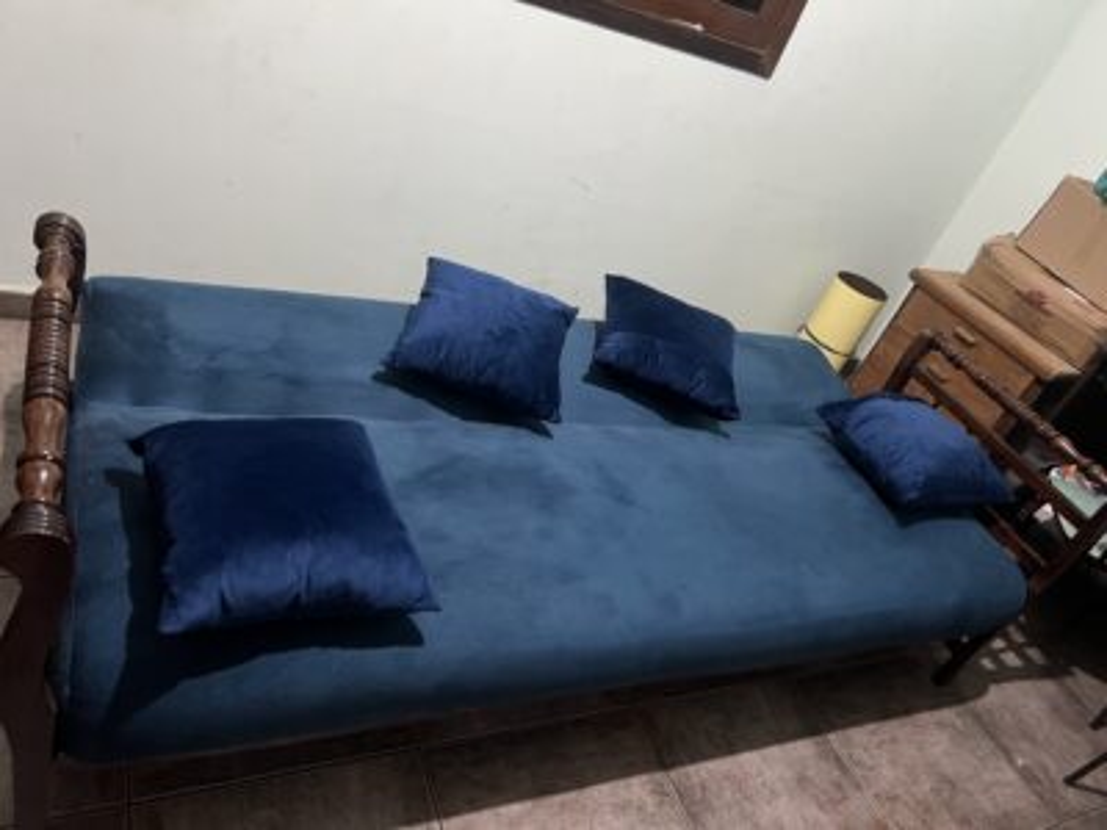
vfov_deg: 53.1
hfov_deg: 67.3
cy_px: 415
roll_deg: -23.4
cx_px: 554
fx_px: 831
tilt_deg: -32.9
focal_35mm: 26
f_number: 1.5
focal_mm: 5.7
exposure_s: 1/30
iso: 500
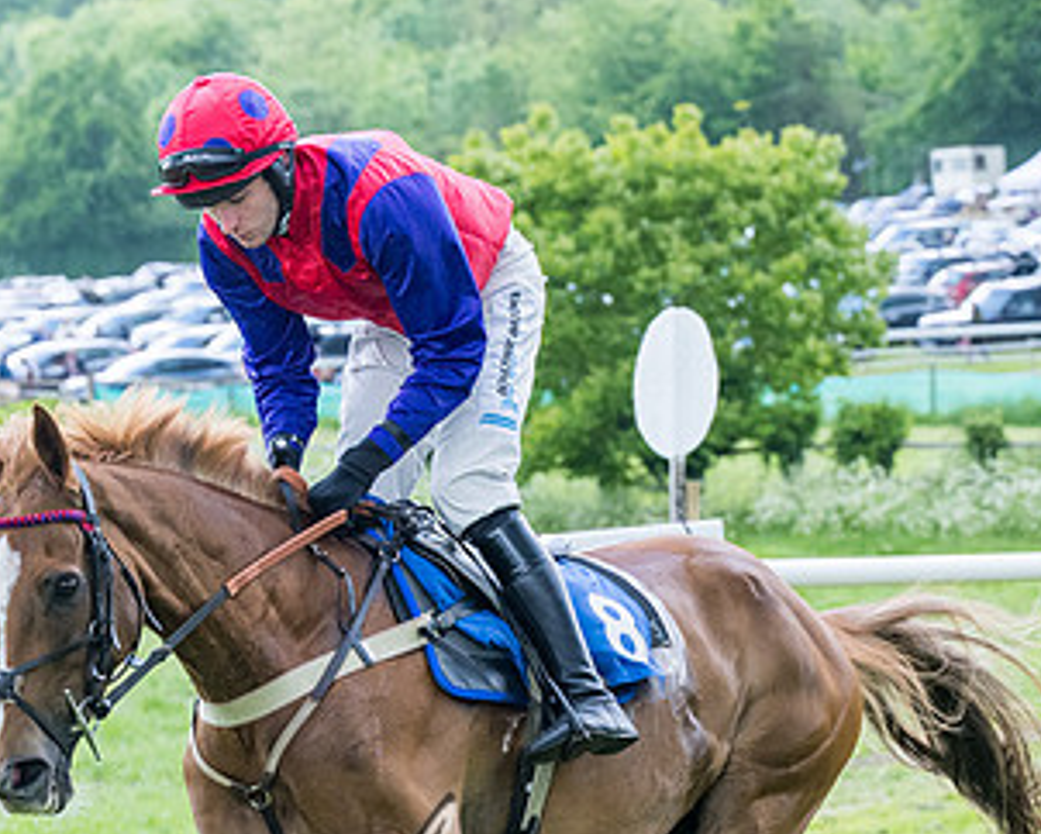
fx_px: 6659
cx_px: 670
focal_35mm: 216
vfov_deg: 7.2
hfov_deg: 8.9
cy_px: 680
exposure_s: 1/1600
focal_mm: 70
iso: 800
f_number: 4
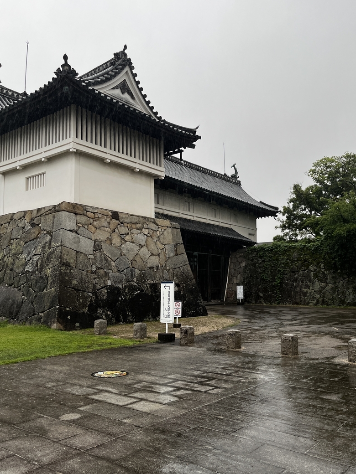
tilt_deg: +6.0
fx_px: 411
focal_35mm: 30
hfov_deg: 46.7
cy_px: 258
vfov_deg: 59.9
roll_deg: +2.7
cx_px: 199
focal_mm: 5.1
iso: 32
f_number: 1.6
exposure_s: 1/122
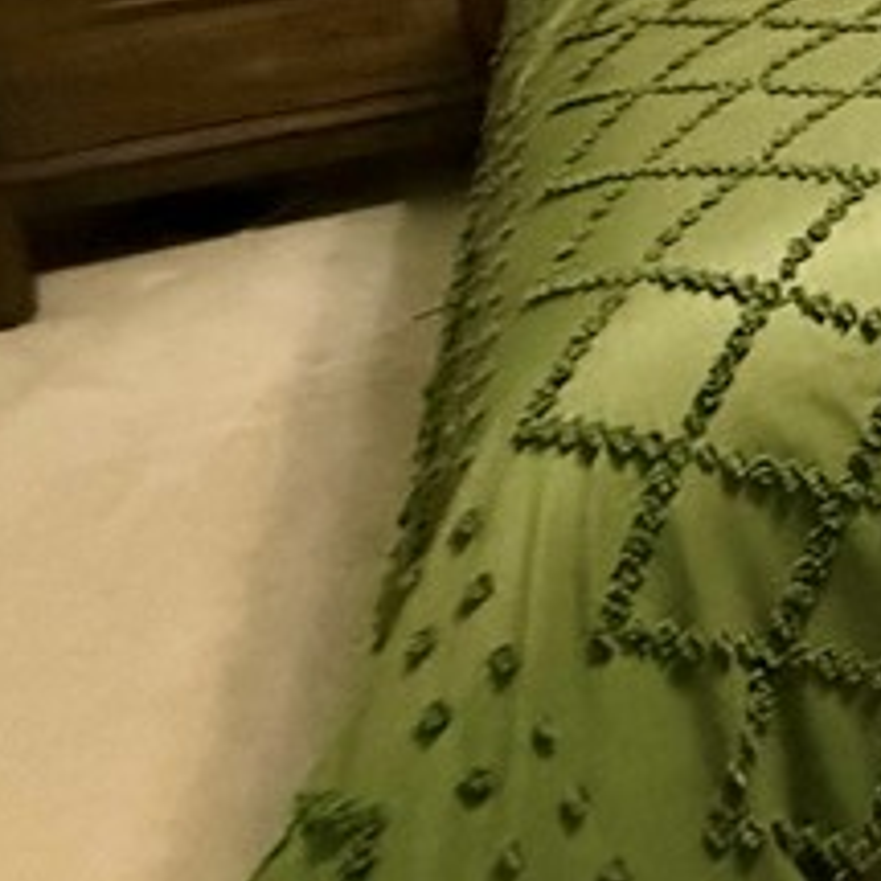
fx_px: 1699
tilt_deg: -15.1
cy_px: -229
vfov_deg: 25.5
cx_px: 1881
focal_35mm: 59
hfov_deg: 17.4
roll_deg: -1.7
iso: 1000
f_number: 2.2
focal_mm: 2.22
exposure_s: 1/40
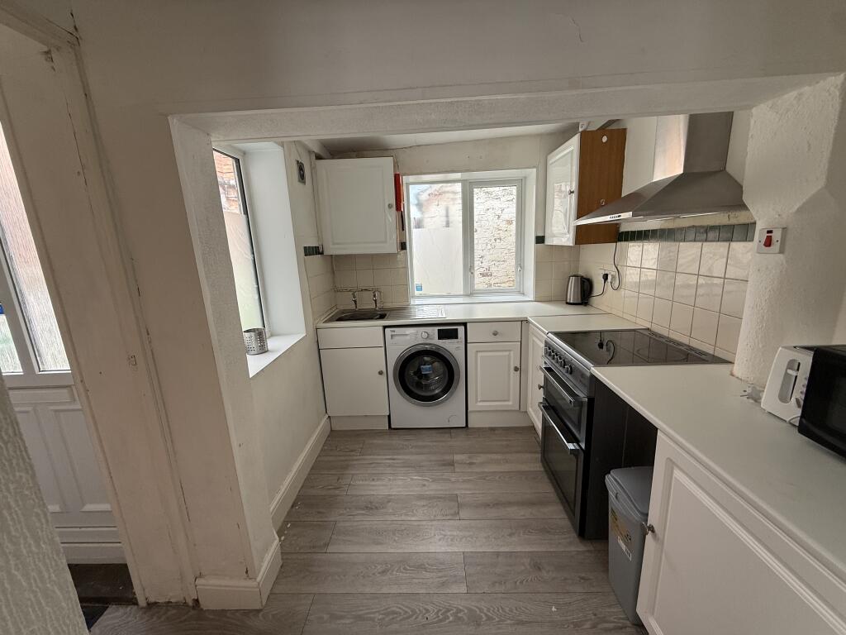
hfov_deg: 102.1
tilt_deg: -12.0
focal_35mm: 14
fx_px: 342
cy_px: 318
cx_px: 423
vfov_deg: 85.7
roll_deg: +2.5
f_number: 2.2
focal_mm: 2.22
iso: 64
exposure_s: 1/99
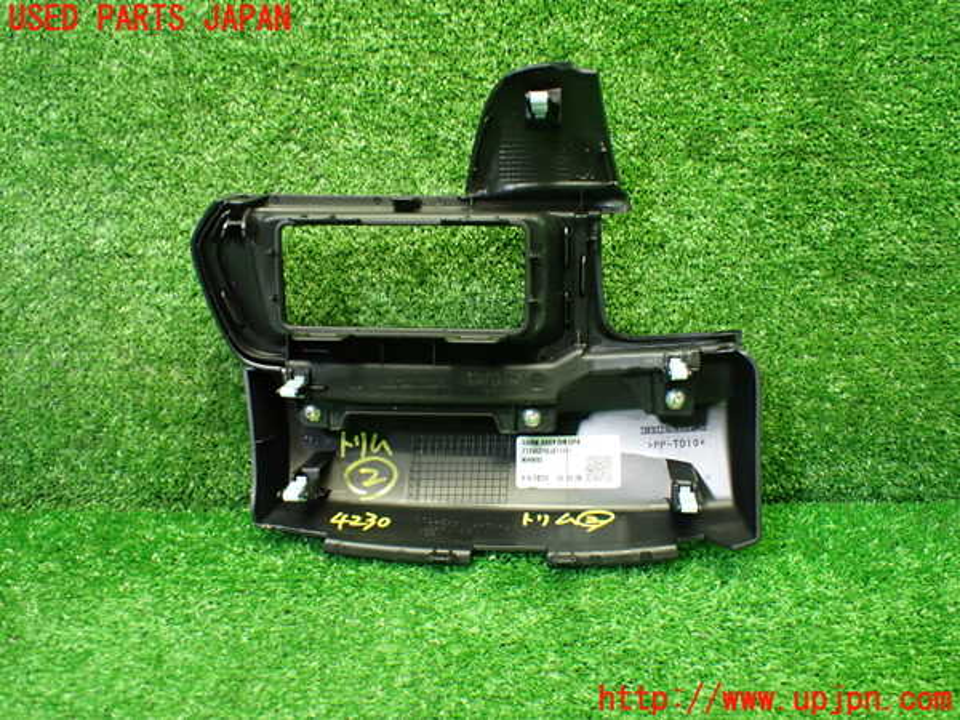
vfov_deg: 46.8
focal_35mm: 30
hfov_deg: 60.0
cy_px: 360
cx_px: 480
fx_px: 832
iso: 800
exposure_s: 1/80
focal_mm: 5.4
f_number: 2.3
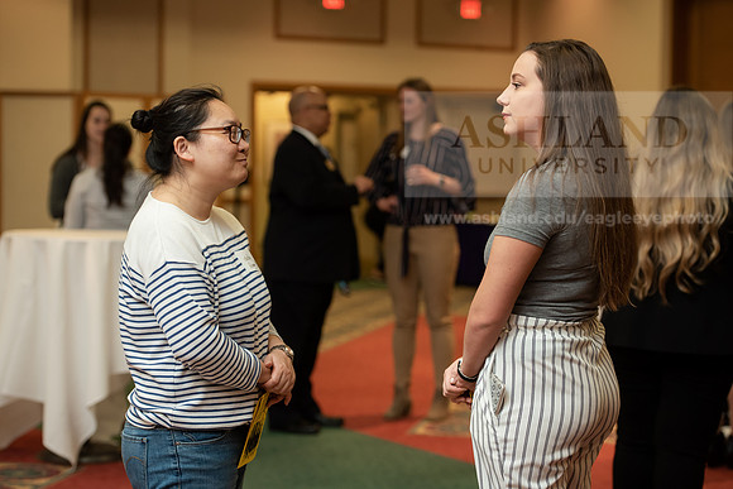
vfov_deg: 16.1
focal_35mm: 85
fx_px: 1731
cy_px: 244
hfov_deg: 23.9
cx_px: 366
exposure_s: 1/200
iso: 1600
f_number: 3.5
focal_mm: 85
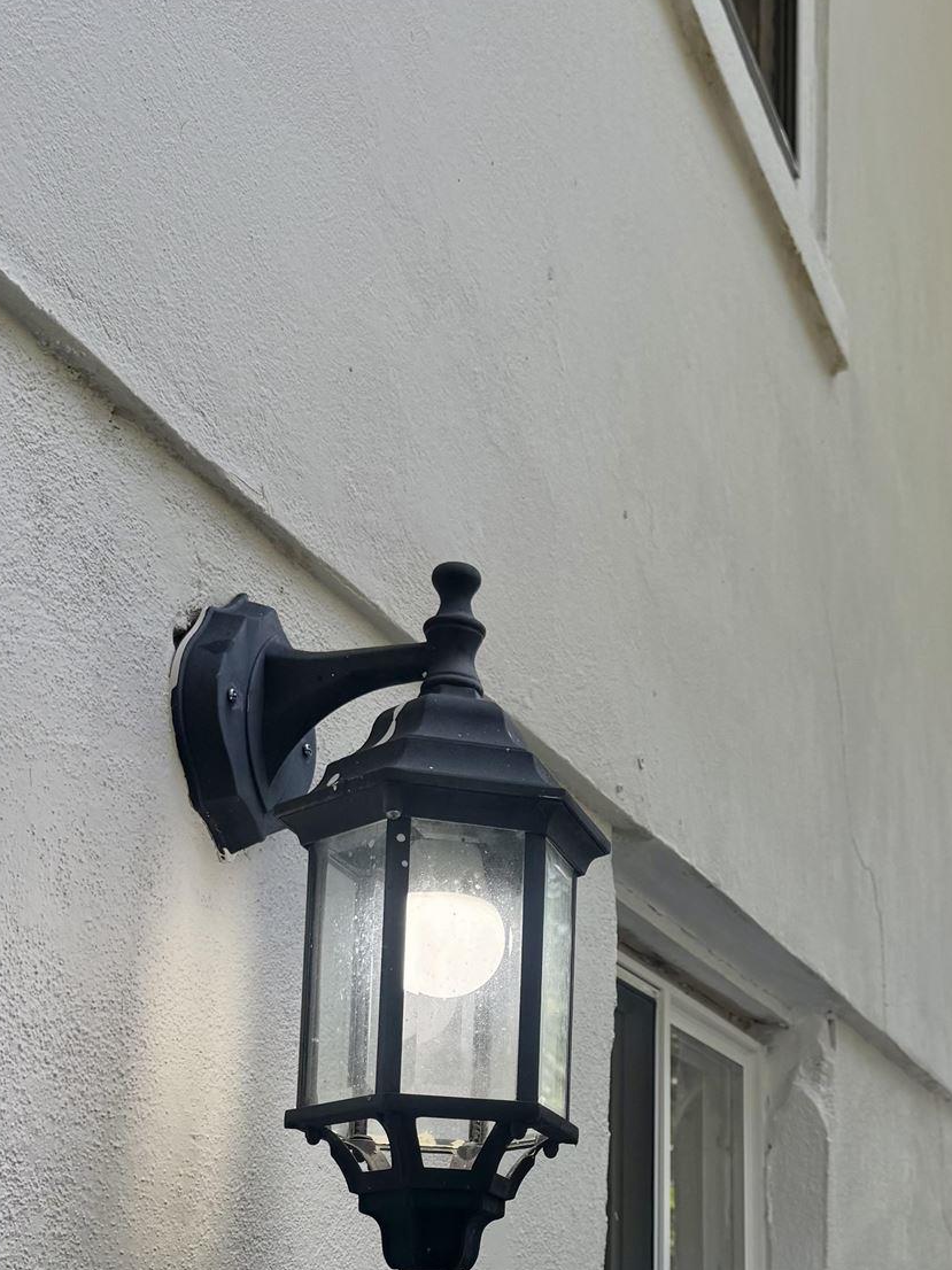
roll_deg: +0.4
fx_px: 1834
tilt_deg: +9.2
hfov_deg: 28.6
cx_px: 725
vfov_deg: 36.7
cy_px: 1035
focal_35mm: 50
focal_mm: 6.76
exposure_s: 1/1076
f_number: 1.78
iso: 80
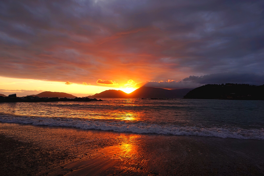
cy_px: 88
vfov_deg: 53.2
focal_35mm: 24
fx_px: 176
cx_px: 132
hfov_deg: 73.7
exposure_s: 1/60
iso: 100
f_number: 6.3
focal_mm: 16
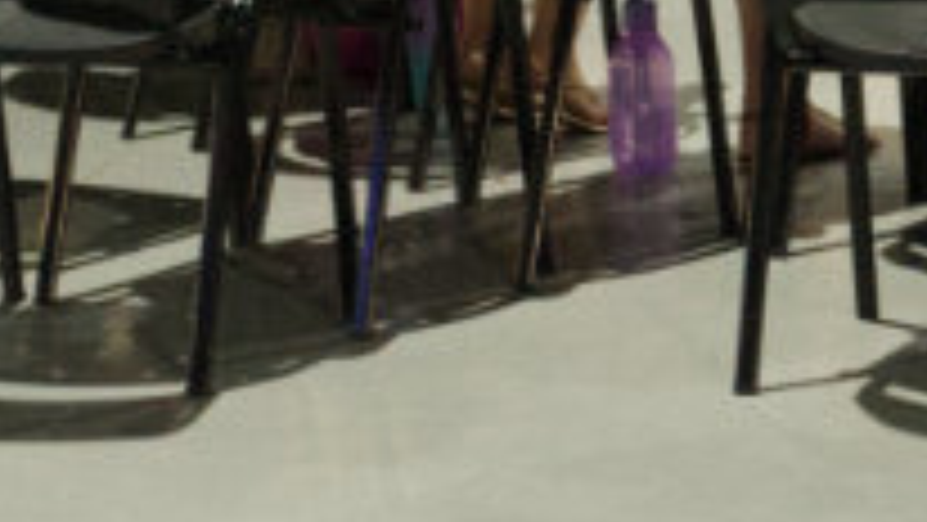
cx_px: 1580
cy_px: -38
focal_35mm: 214
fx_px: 5262
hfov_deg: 9.6
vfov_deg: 5.7
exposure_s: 1/80
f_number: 5.6
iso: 10000
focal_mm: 35
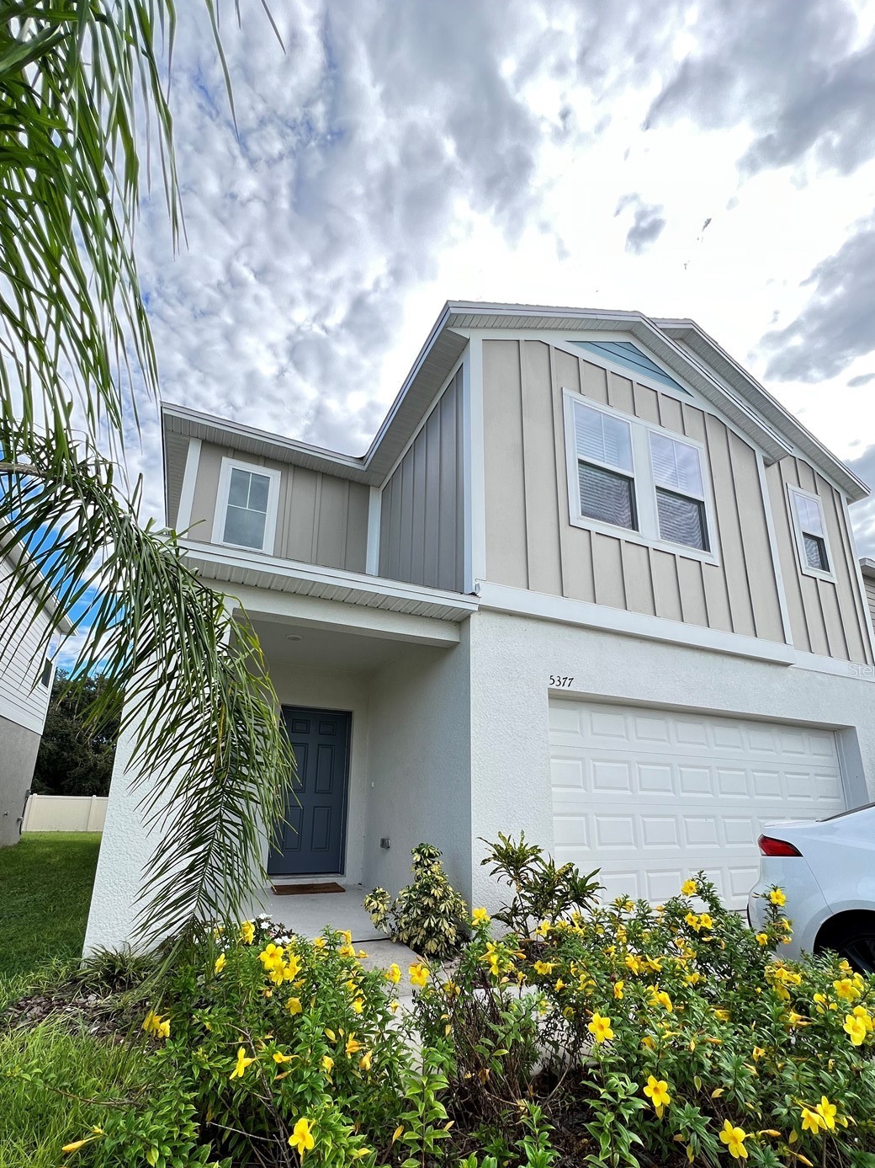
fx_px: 506
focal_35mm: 15
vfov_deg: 97.5
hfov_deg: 81.7
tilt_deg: +14.9
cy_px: 669
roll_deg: -1.7
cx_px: 423
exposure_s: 1/326
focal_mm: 1.57
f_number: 1.8
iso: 32
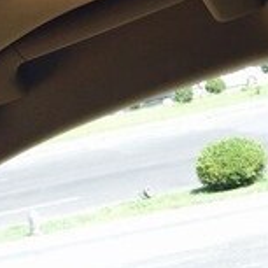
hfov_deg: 19.9
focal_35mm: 83
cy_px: -60
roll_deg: +11.6
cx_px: -32
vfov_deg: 19.6
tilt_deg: +13.7
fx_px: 727
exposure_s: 1/201
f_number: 2.2
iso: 32
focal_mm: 4.15
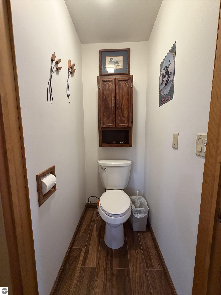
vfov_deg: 102.1
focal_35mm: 14
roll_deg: -0.4
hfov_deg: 85.7
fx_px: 119
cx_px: 110
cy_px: 148
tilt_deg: -6.8
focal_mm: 2.22
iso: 400
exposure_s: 1/60
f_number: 2.2
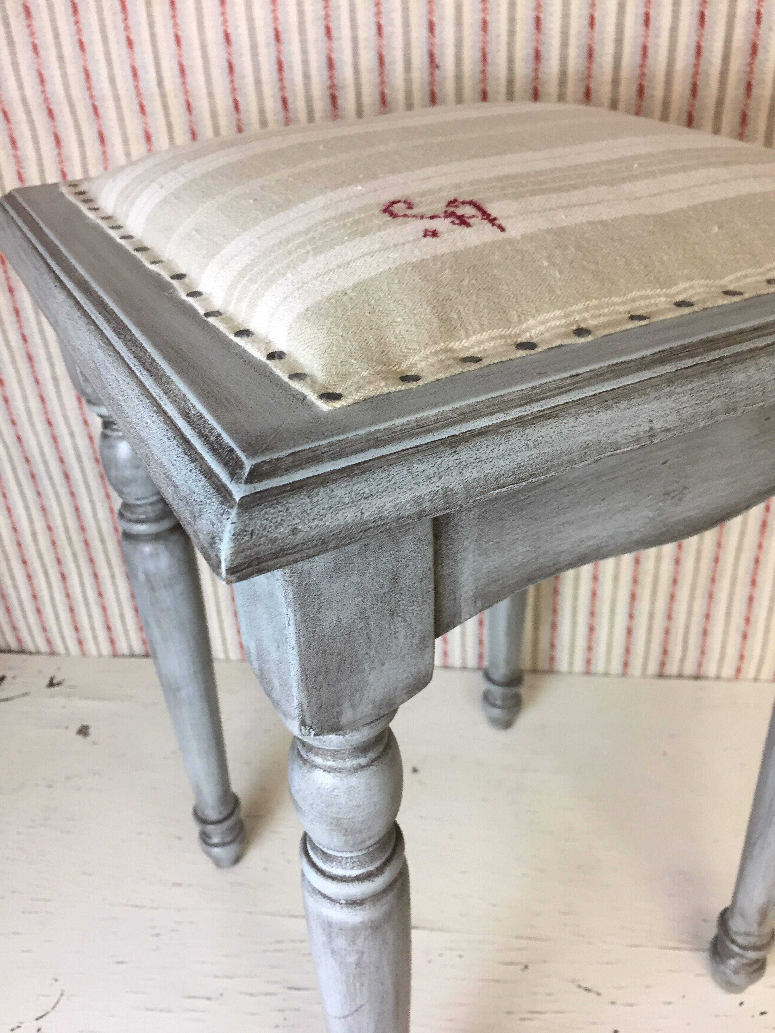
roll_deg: +5.4
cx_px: 388
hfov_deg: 48.2
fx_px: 866
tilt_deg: -32.1
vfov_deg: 61.7
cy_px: 516
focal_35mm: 29
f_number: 2.2
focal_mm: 4.15
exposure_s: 1/33
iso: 50
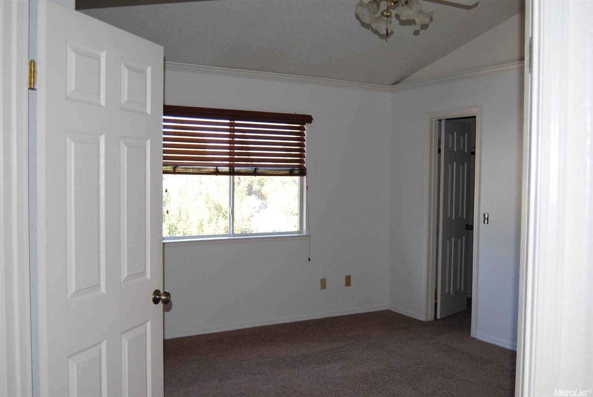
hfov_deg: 55.1
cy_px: 198
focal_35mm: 34
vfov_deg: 38.4
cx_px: 296
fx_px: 569
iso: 200
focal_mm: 23
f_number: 3.8
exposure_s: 1/60
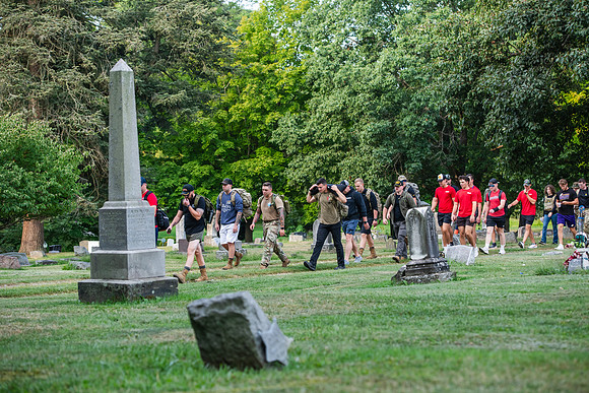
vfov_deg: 16.7
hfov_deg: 24.8
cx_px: 294
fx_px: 1342
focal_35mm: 82
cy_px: 196
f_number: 4
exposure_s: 1/400
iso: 320
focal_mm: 82
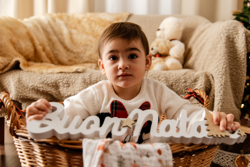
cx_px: 125
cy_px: 84
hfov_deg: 58.7
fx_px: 222
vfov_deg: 41.2
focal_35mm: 32
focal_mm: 32
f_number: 4
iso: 400
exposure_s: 1/80
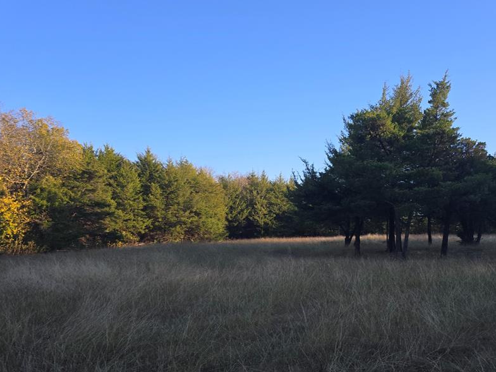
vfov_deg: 46.7
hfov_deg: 59.4
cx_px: 299
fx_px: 430
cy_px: 211
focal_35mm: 30
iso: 12
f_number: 1.7
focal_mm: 6.3
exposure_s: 1/254
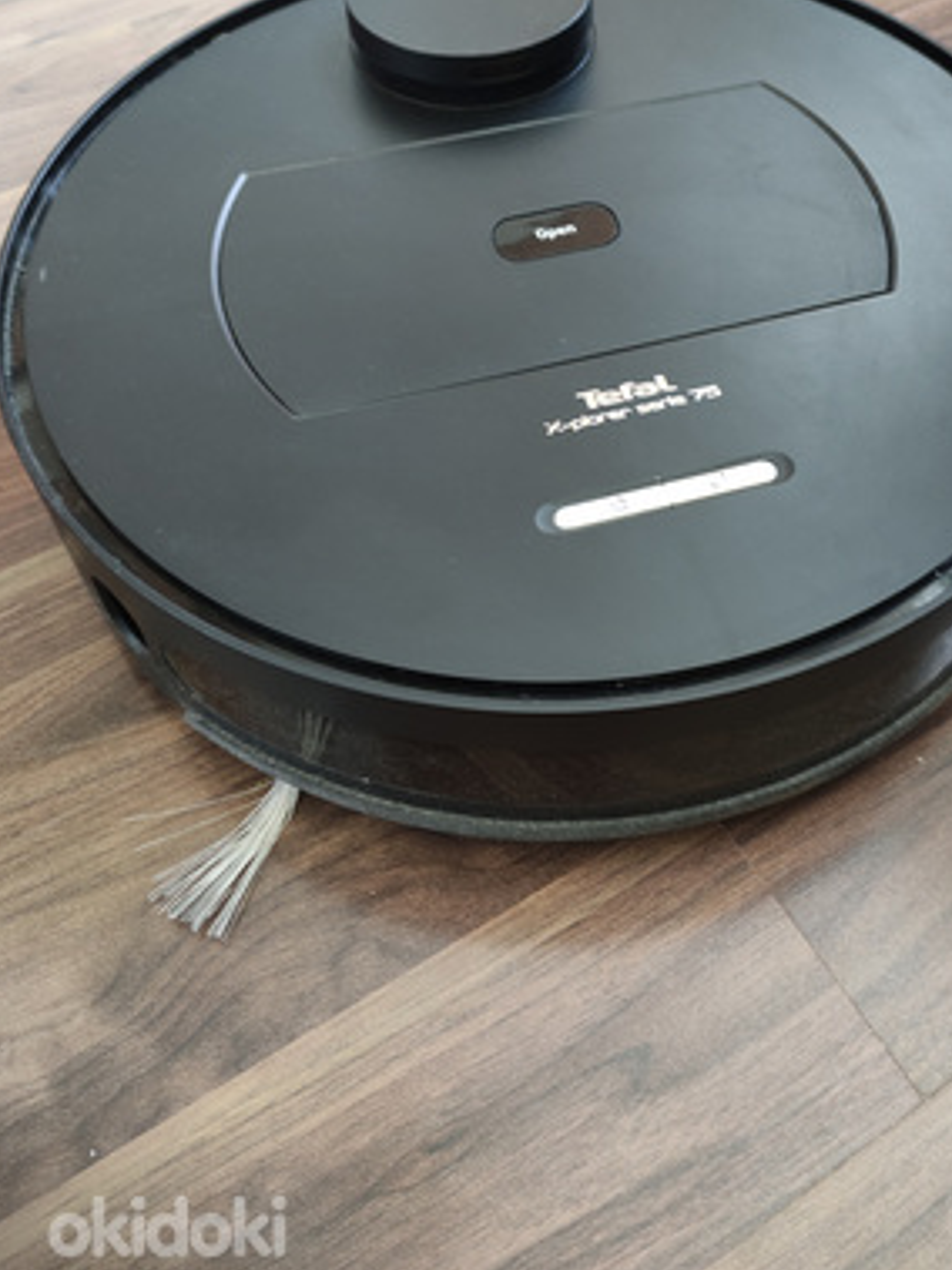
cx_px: 582
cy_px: 506
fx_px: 1211
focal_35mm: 33
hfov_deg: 42.7
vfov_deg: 54.9
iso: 941
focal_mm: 5.43
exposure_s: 1/11760
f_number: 1.89
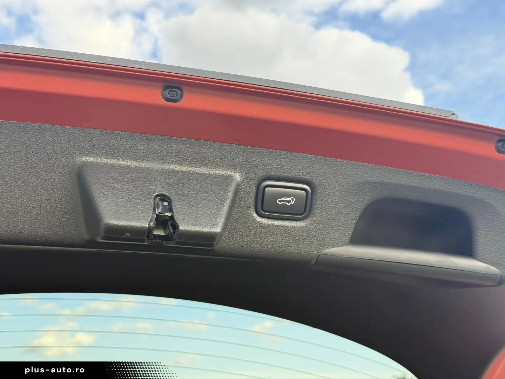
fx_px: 700
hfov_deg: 39.7
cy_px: 190
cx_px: 252
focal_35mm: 48
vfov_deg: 30.3
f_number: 1.78
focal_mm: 6.76
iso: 100
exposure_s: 1/255
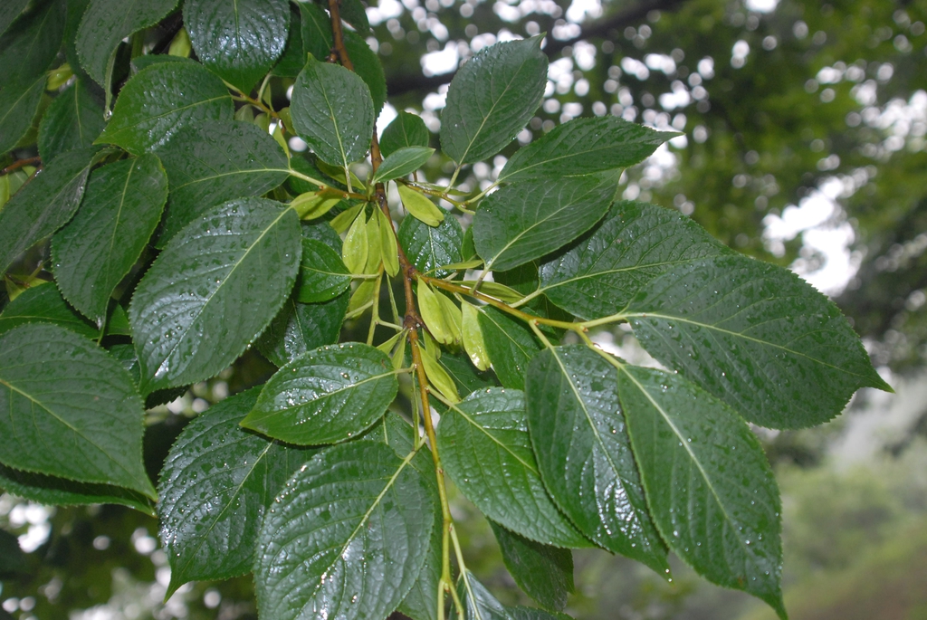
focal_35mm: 42
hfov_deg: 46.4
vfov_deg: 32.0
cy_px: 310
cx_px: 464
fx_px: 1083
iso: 400
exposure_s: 1/60
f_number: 4
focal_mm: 28
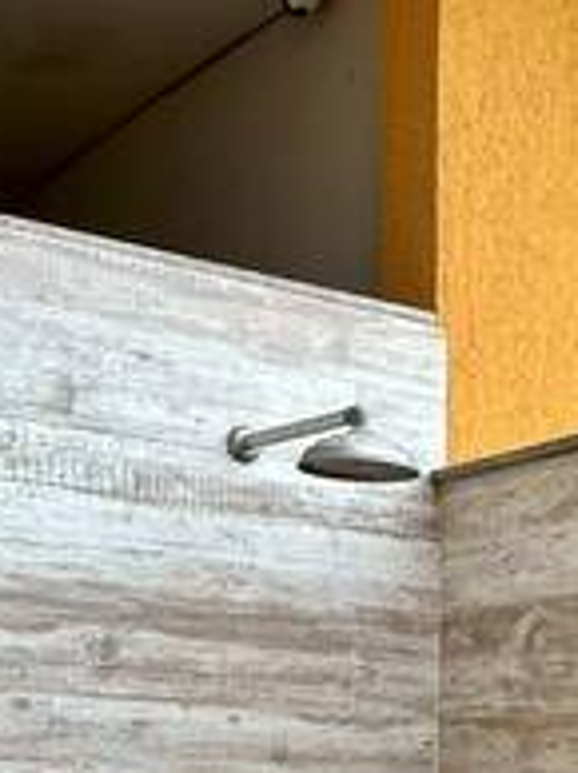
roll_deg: -1.5
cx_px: 566
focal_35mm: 78
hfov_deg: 18.4
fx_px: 1740
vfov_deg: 22.9
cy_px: 936
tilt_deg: -3.2
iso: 40
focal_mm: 2.22
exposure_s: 1/467
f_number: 2.2
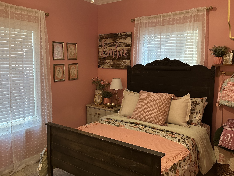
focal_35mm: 32
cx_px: 101
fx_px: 216
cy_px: 90
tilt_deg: -6.4
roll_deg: +0.1
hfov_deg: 56.6
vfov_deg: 44.2
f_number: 1.78
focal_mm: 6.86
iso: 500
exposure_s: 1/60
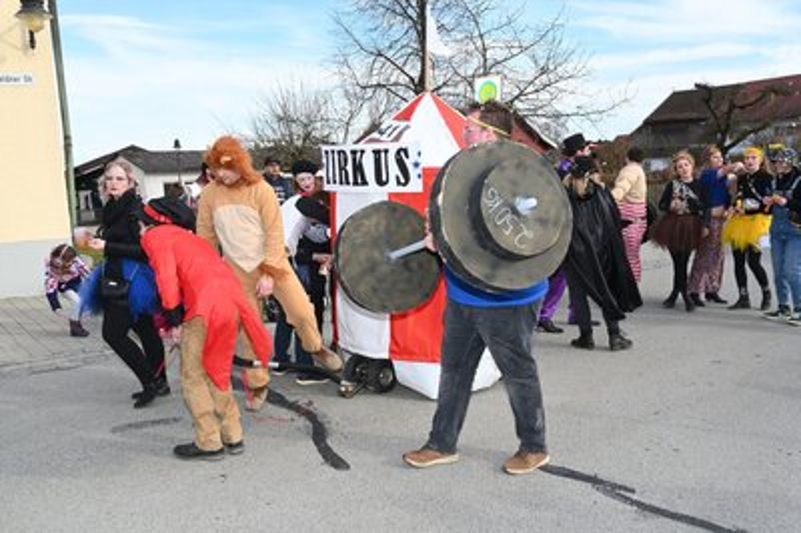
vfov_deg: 39.9
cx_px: 400
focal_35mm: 33
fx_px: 734
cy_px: 266
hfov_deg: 57.3
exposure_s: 1/200
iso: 1000
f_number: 20
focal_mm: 33
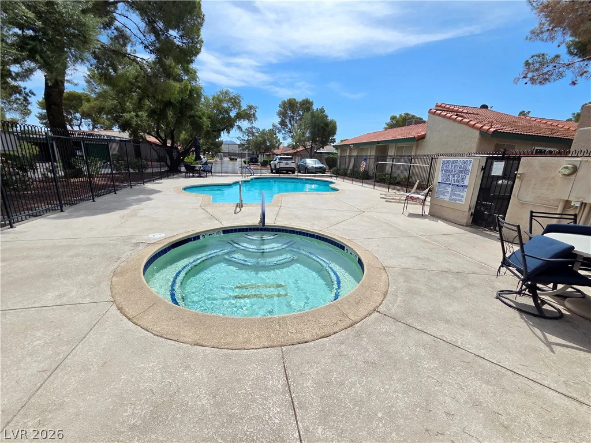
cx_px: 296
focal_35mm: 13
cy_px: 222
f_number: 2.2
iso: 50
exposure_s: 1/2240
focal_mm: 2.2
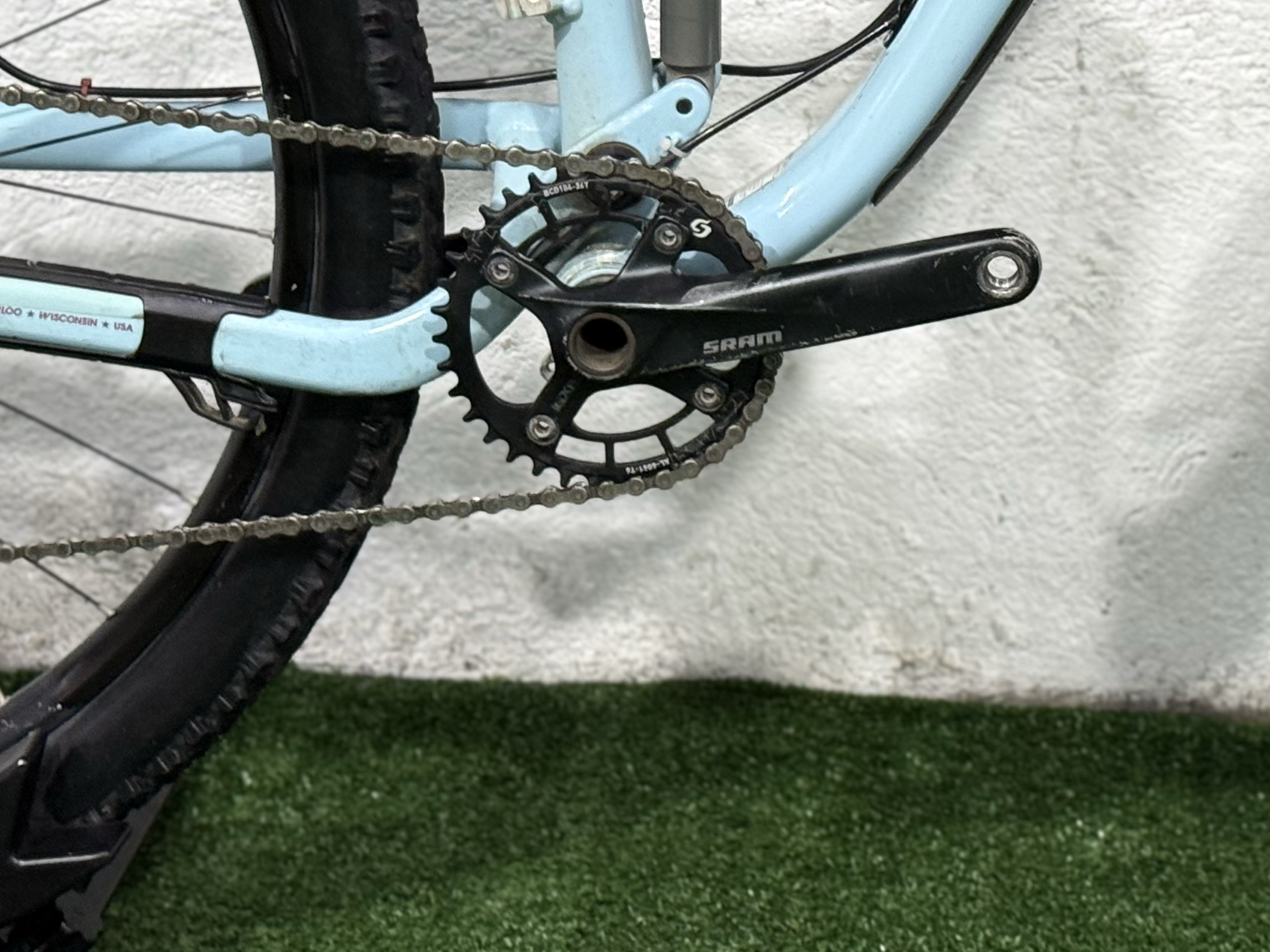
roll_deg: -1.6
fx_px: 4219
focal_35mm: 115
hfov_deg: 17.0
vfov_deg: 12.7
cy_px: -45
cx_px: 1001
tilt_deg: -15.3
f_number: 1.78
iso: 125
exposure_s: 1/60
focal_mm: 6.76
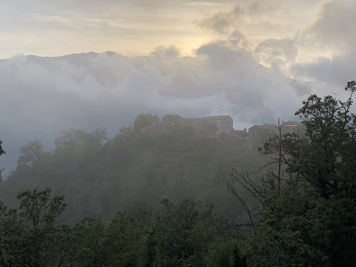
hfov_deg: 36.8
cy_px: 134
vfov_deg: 28.0
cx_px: 178
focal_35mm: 52
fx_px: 535
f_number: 2.4
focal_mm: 6
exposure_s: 1/873
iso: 16
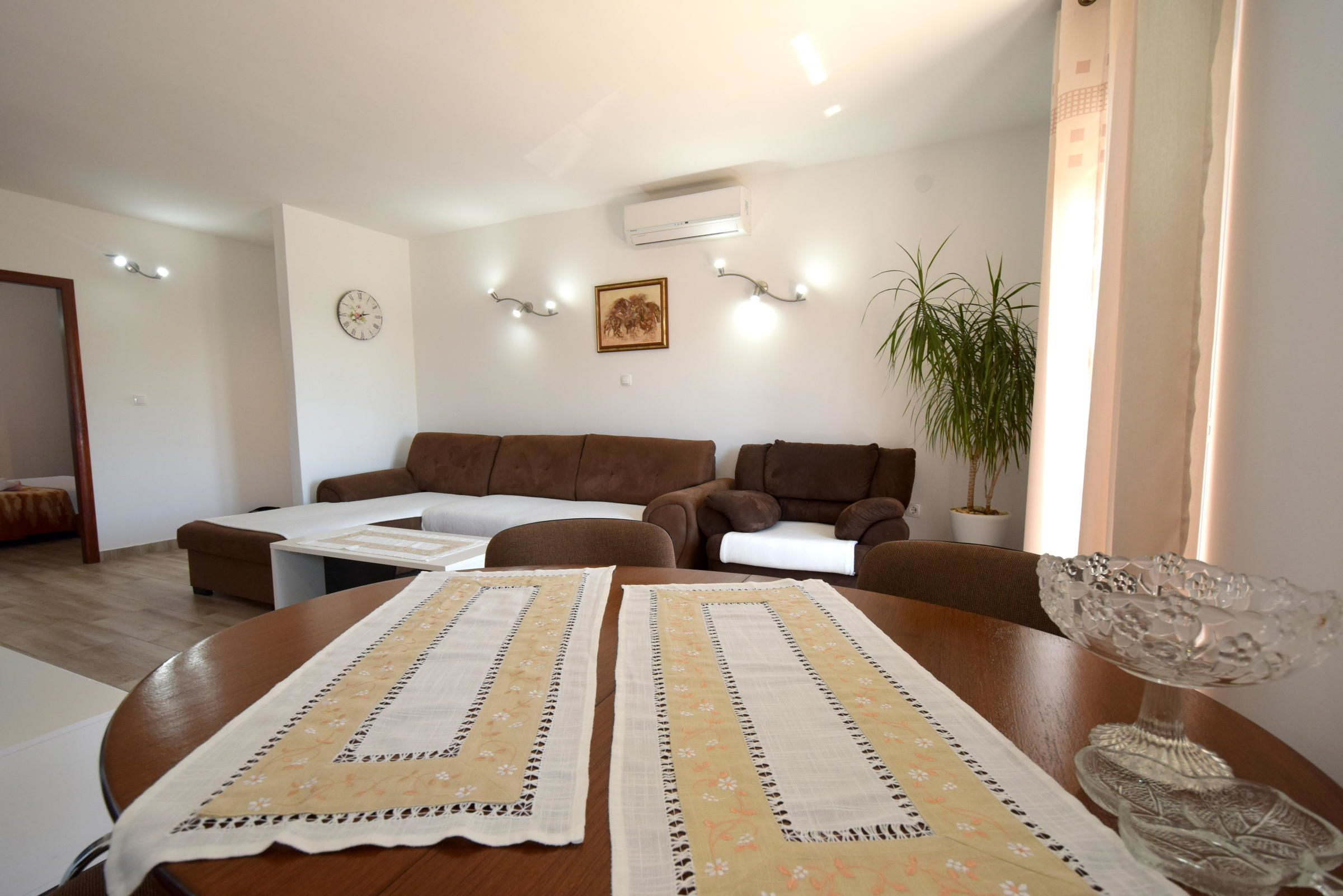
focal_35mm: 15
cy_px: 448
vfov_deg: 77.3
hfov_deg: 100.4
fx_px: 560
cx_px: 672
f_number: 5
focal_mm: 10
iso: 400
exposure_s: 1/100
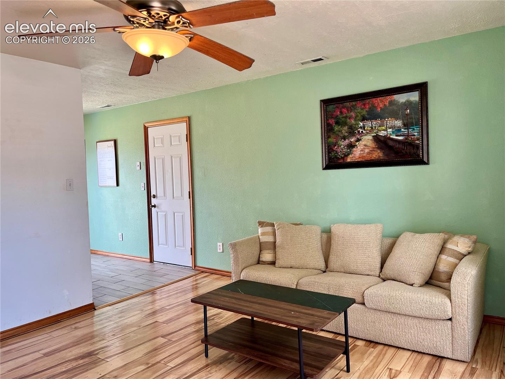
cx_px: 252
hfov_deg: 67.3
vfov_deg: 53.1
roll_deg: +2.4
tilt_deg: -2.1
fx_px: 379
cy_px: 190
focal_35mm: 26
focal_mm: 5.1
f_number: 1.6
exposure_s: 1/120
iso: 80
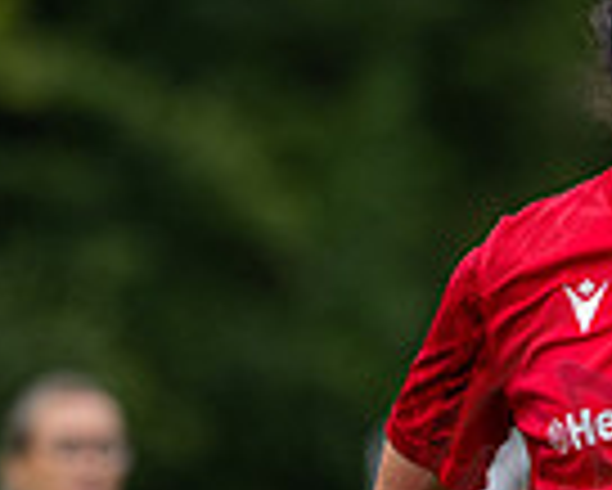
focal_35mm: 633
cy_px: 921
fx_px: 11474
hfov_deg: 3.0
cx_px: 923
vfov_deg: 2.4
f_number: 2.1
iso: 200
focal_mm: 135
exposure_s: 1/6400
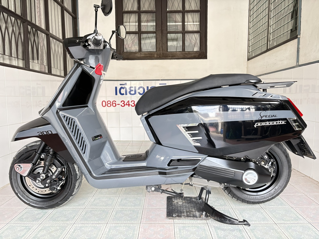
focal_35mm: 26
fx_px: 240
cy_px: 120
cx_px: 160
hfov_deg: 67.3
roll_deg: +1.1
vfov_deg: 53.1
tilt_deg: -5.8
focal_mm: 5.96
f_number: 1.6
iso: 320
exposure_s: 1/60
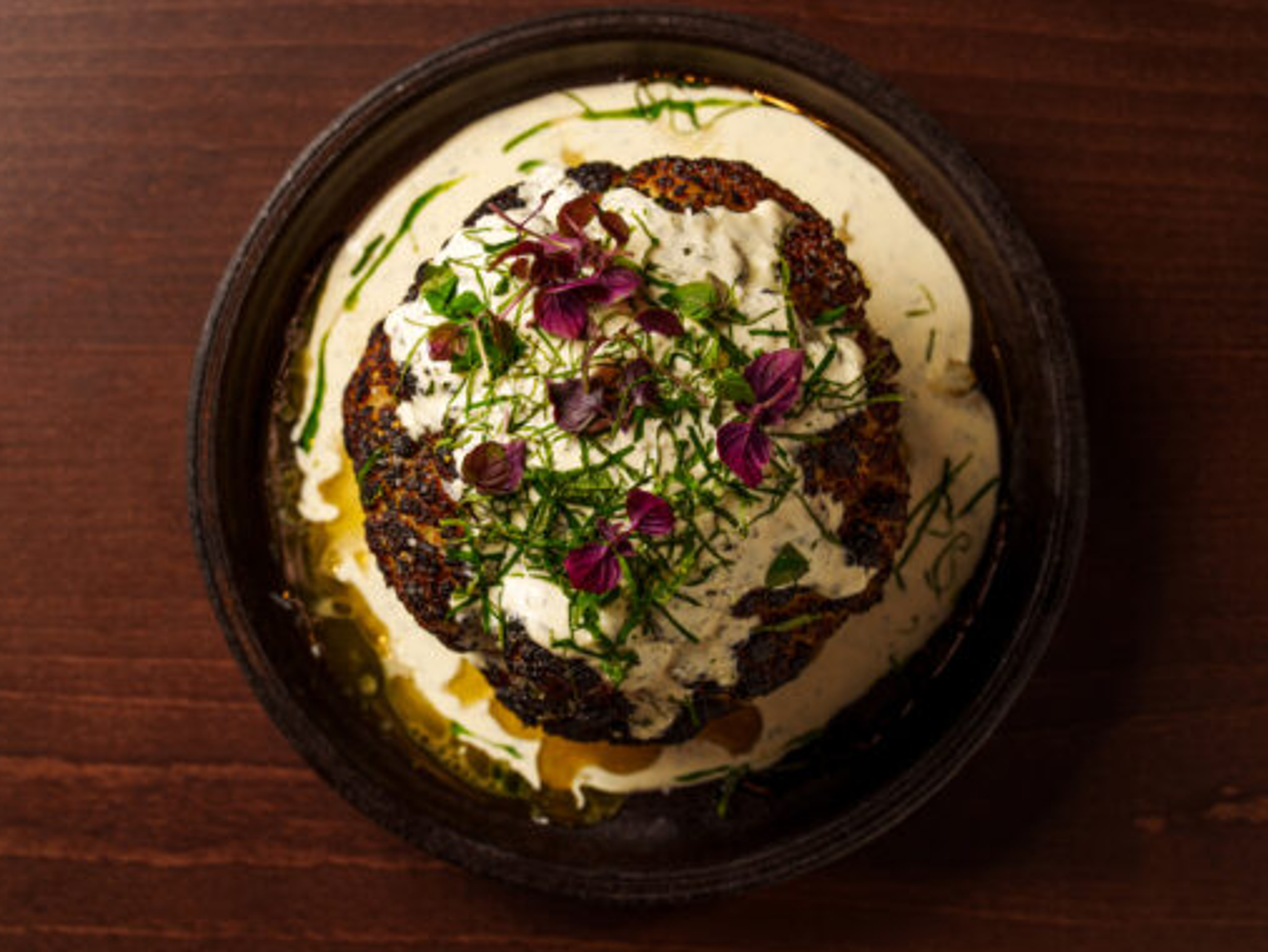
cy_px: 458
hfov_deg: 33.8
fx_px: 2089
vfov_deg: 25.7
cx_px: 639
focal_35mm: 57
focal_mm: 50
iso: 100
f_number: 5.6
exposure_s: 1/125
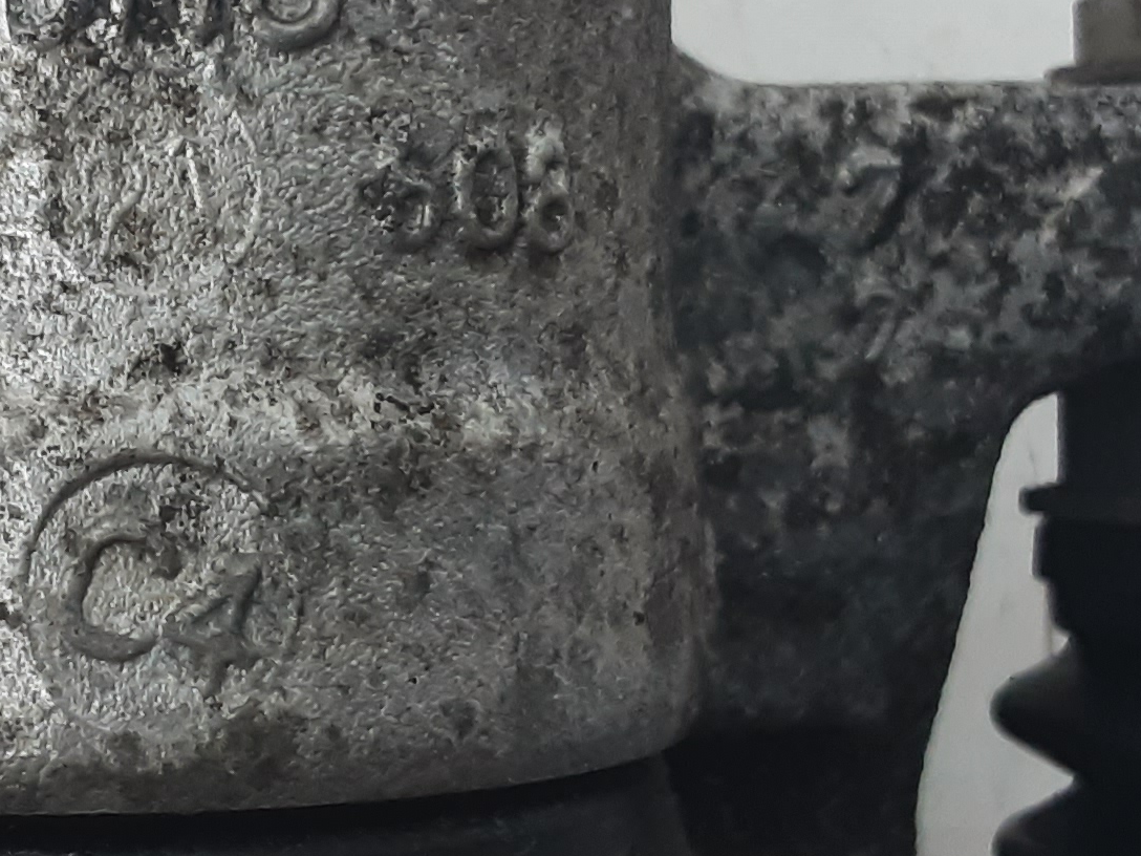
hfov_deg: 23.6
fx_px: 2670
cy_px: 357
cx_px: 178
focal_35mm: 81
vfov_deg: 18.2
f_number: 1.9
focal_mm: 2.91
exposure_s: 1/50
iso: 100
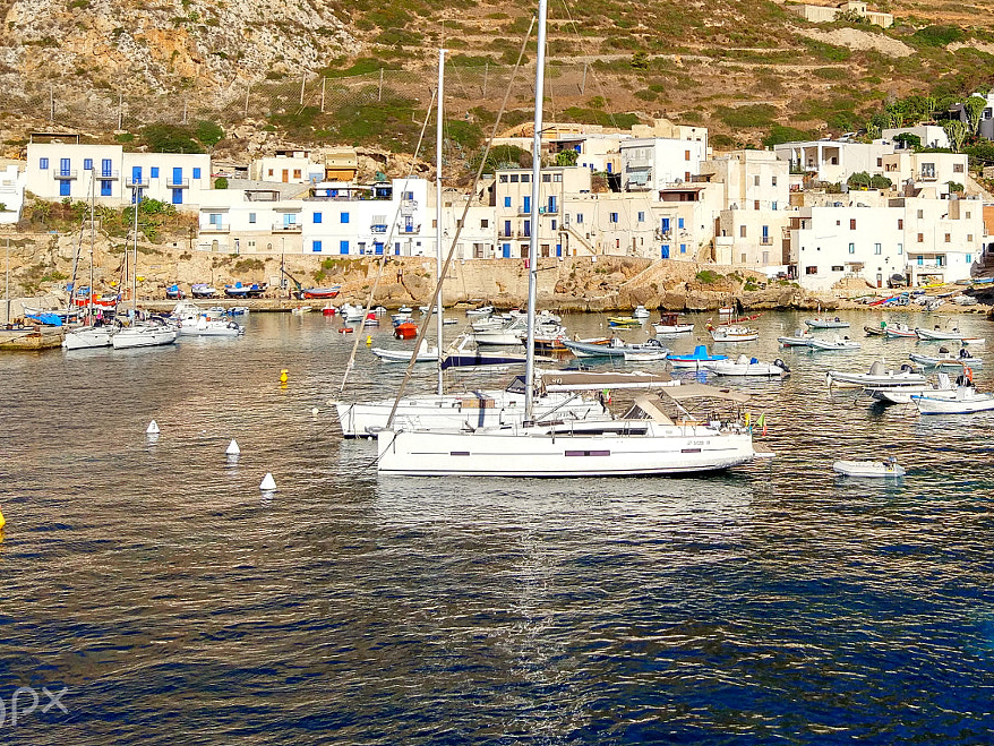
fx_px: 1465
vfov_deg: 28.1
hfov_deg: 36.9
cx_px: 693
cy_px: 182
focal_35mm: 51
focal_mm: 4.26
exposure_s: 1/2190
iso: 101
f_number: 2
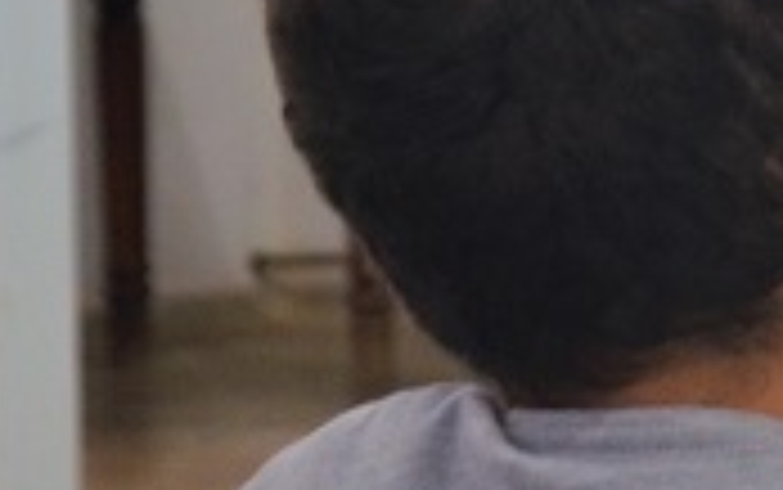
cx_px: 1773
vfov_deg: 3.9
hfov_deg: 6.0
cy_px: -128
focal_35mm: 336
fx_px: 7175
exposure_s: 1/45
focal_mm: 48
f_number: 4.8
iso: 800
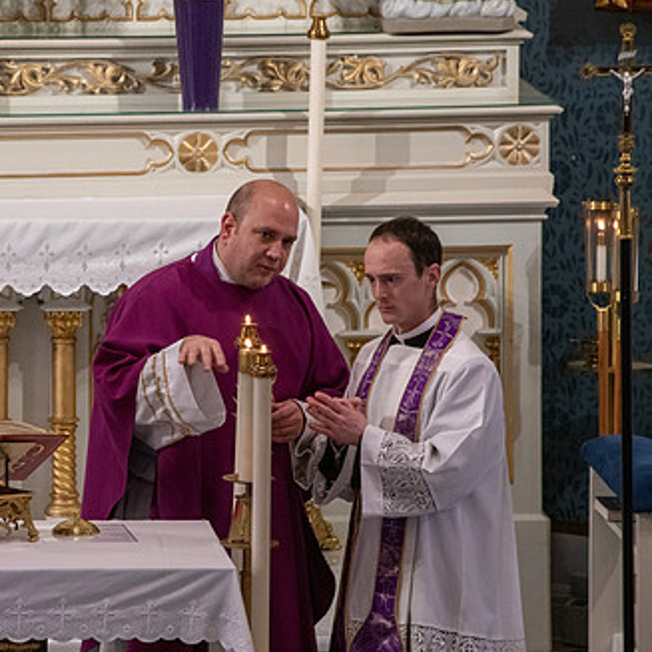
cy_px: 304
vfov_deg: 3.8
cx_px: 211
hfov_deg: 3.8
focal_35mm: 465
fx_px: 9909
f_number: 9
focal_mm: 300
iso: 4000
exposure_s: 1/100
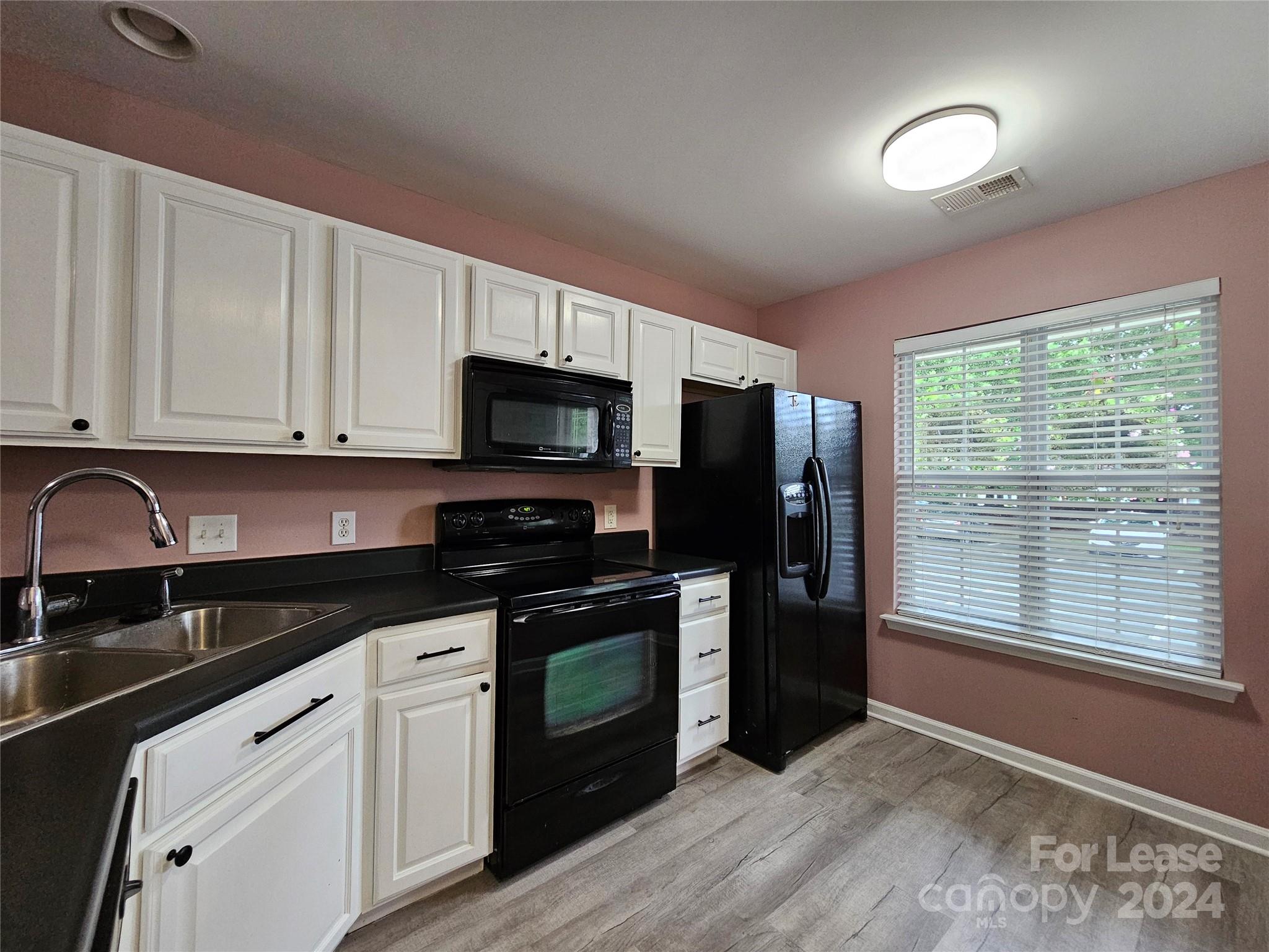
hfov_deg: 106.2
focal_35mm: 13
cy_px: 476
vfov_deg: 89.9
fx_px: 477
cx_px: 634
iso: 400
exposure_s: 1/60
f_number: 2.2
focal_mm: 2.2
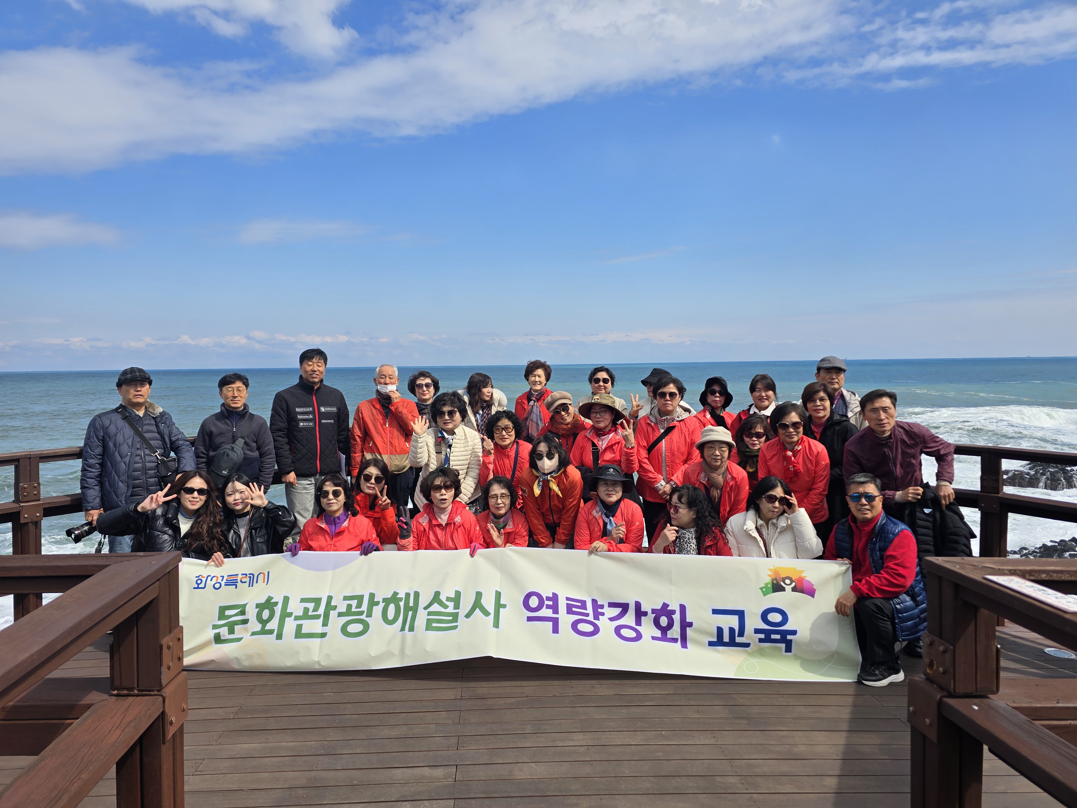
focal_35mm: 23
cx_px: 538
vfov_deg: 58.9
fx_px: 716
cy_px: 404
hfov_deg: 73.9
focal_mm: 6.3
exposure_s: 1/929
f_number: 1.7
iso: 12
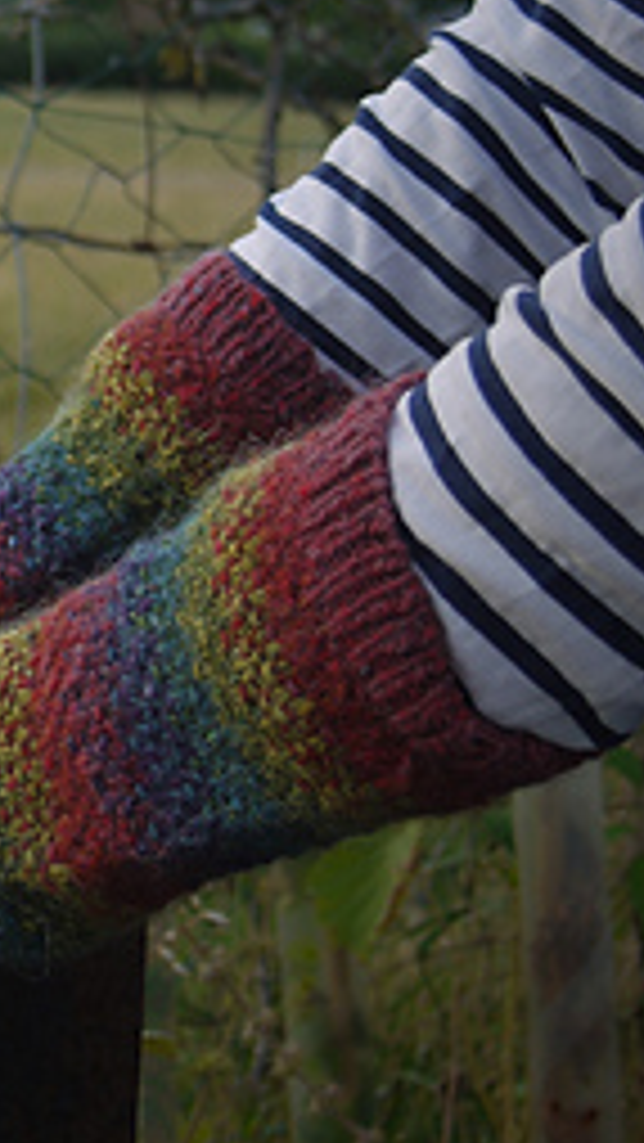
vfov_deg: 17.6
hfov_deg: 9.8
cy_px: 328
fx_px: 3671
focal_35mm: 121
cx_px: -275
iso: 100
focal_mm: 22
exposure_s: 1/125
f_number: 4.5
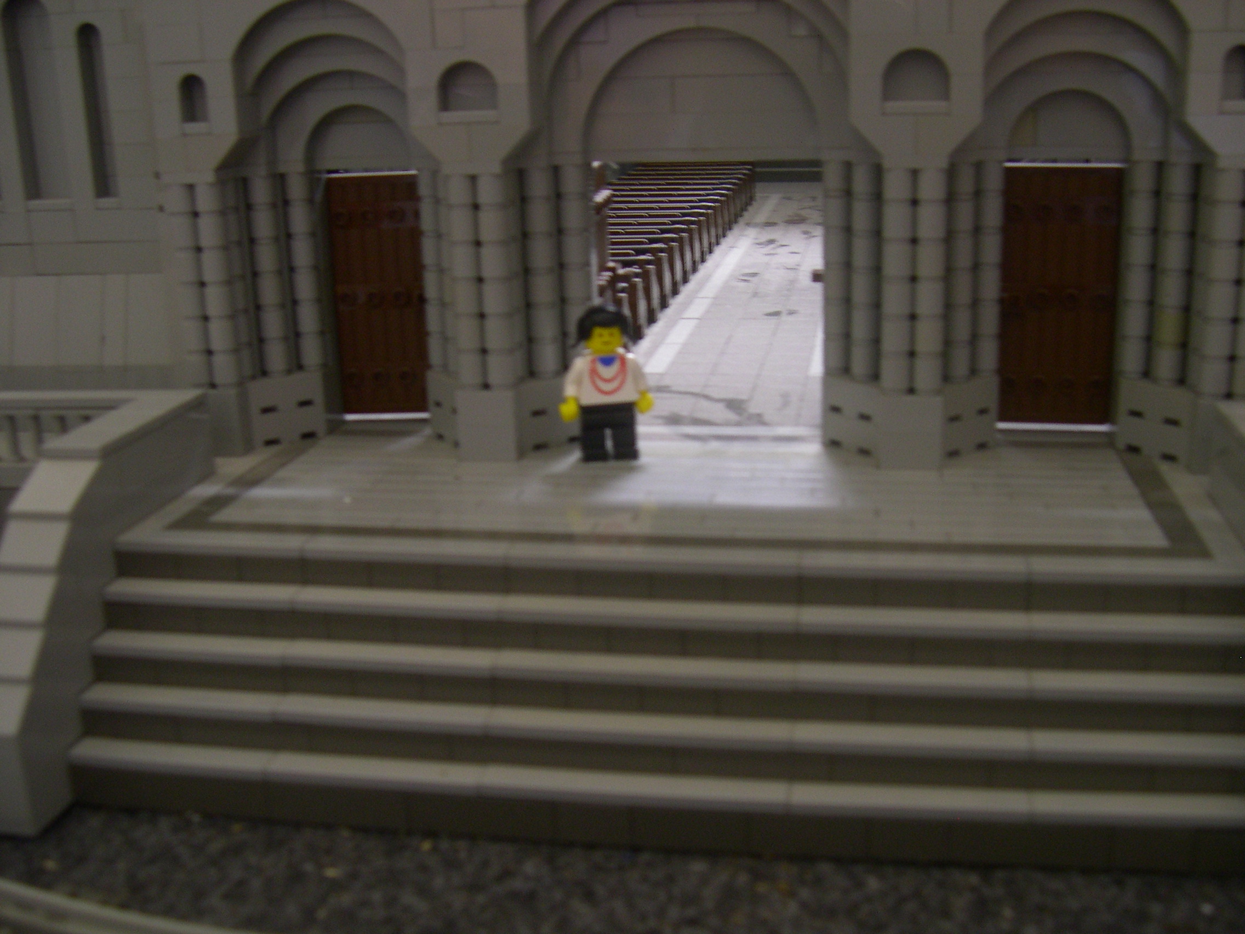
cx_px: 622
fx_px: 1367
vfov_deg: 37.7
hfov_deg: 49.0
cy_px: 467
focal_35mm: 38
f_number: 2.8
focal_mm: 8
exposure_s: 1/4.7
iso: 228
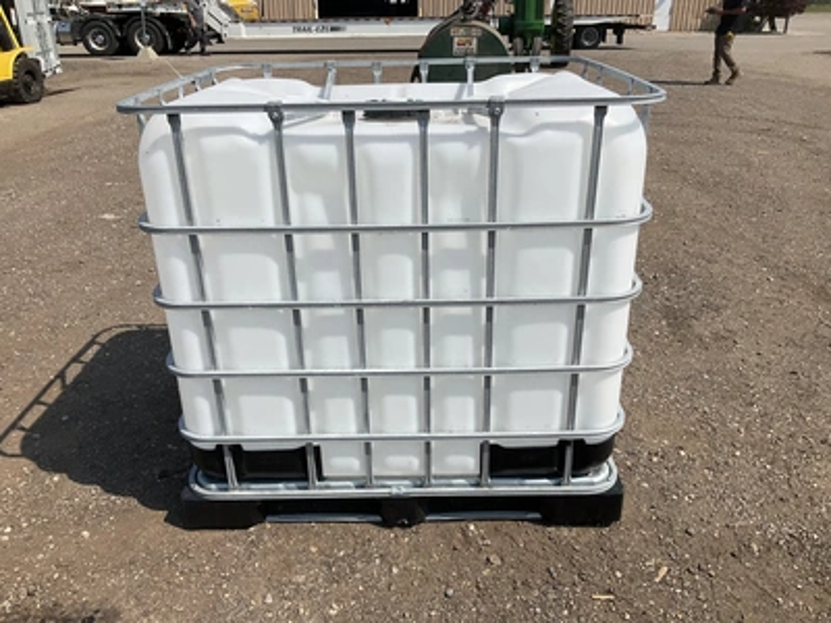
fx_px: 696
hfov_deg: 61.7
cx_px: 416
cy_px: 312
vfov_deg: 48.2
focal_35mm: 29
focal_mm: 3
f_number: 1.8
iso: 25
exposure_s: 1/2959
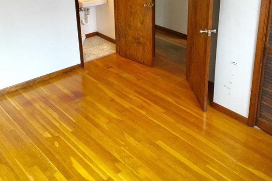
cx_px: 134
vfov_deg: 29.9
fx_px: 332
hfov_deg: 44.5
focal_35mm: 44
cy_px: 42
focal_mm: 3.3
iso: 80
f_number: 2.4
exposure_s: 1/30
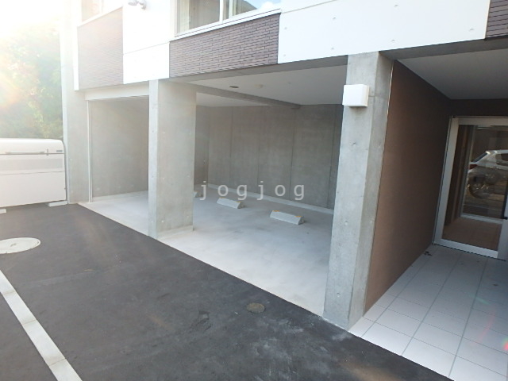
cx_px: 254
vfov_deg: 63.4
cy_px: 190
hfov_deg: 79.0
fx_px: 308
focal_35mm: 21
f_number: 3.5
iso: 125
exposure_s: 1/80
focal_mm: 3.7
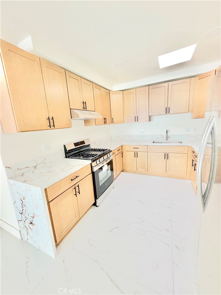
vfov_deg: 102.1
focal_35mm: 14
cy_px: 148
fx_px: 119
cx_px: 110
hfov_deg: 85.7
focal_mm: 2.22
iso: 50
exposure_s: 1/120
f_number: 2.2
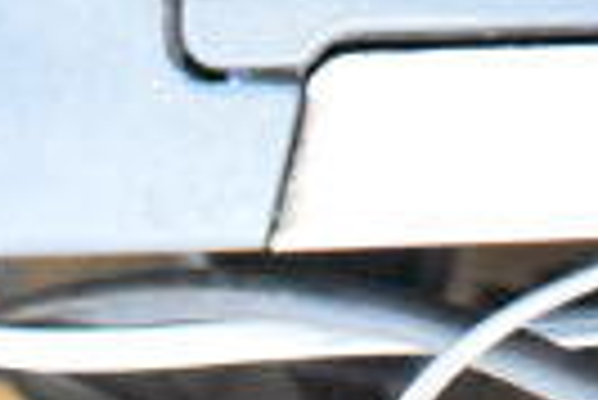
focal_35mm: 193
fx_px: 3209
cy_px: -492
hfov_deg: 10.5
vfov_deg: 6.8
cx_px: 697
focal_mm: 28
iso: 25600
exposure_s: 1/40
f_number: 4.2
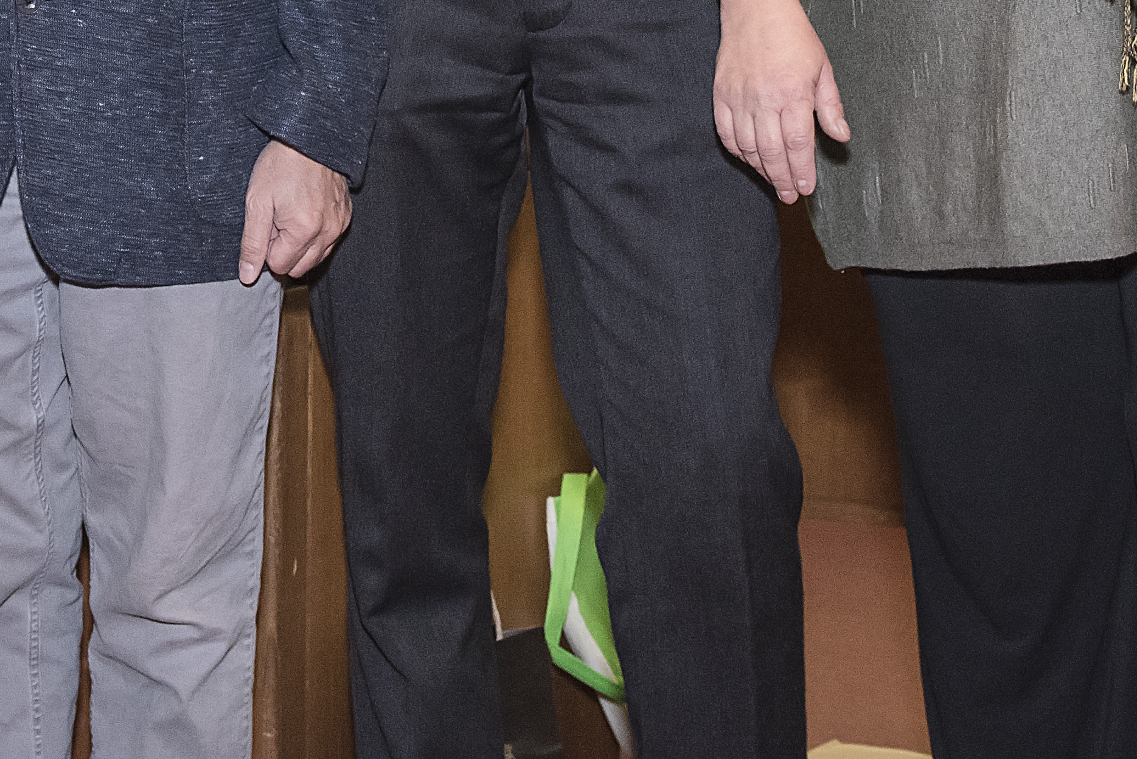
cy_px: -382
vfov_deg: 12.6
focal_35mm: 103
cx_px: 322
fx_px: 3254
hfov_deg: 19.7
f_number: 5.6
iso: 2200
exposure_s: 1/60
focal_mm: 32
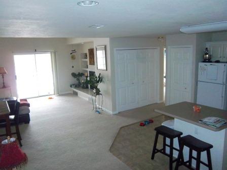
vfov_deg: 49.7
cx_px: 114
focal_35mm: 28
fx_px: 184
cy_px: 85
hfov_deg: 63.4
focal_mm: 5.05
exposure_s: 1/30
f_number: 3.5
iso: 320
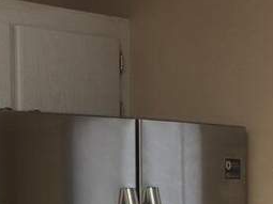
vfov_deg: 15.4
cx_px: 41
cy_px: 265
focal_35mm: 91
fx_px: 717
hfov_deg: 21.2
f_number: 2.2
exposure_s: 1/44
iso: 25
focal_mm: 4.15
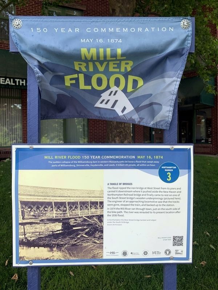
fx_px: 218
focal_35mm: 26
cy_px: 145
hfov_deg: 53.1
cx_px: 109
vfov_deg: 67.3
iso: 25
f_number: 1.8
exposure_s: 1/428
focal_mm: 4.25
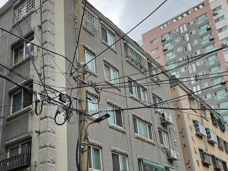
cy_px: 114
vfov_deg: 34.1
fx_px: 277
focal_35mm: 42
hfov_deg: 44.7
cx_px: 99
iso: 10
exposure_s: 1/235
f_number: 1.7
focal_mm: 6.3
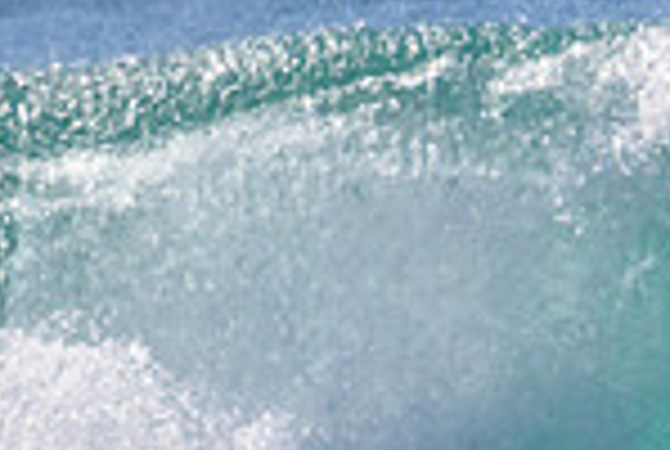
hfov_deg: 0.5
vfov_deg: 0.3
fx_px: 77782
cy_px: 613
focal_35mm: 4171
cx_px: 1368
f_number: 11
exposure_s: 1/2000
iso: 1000
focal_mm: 800
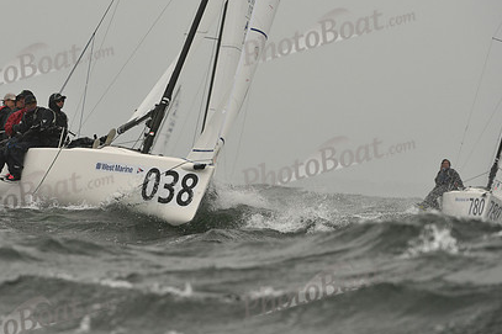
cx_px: 179
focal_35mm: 428
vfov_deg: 3.2
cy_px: 115
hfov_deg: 4.8
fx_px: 5966
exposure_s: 1/1000
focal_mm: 300
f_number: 6.3
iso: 400
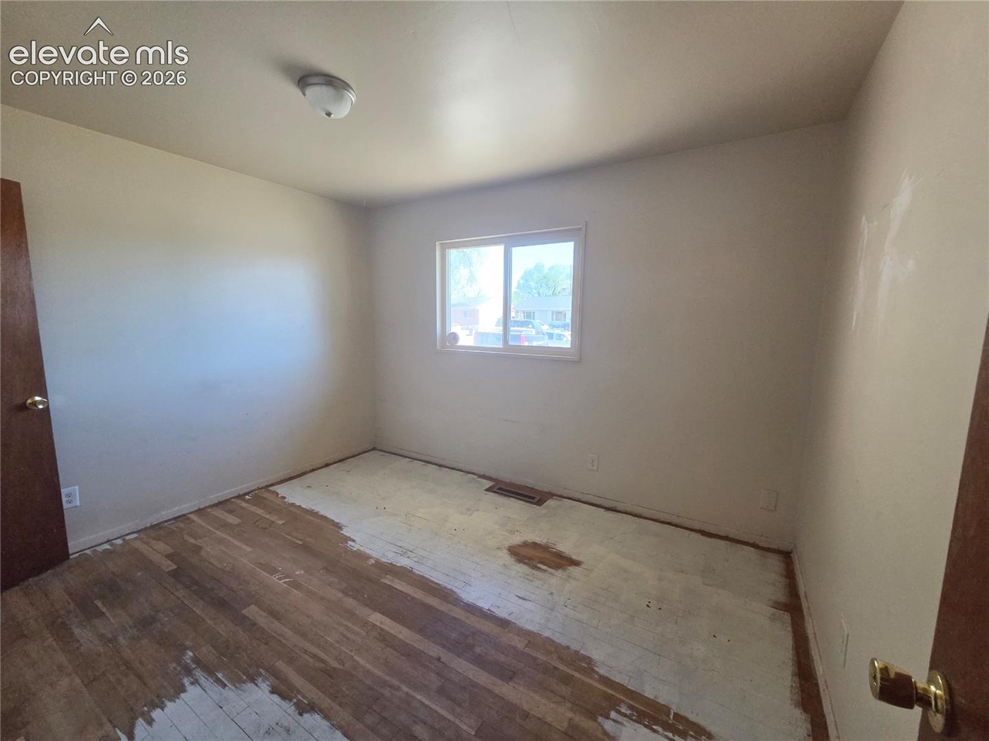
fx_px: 371
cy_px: 370
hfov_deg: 106.2
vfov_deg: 89.9
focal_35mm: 13
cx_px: 494
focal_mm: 2.2
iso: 500
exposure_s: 1/359
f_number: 2.2
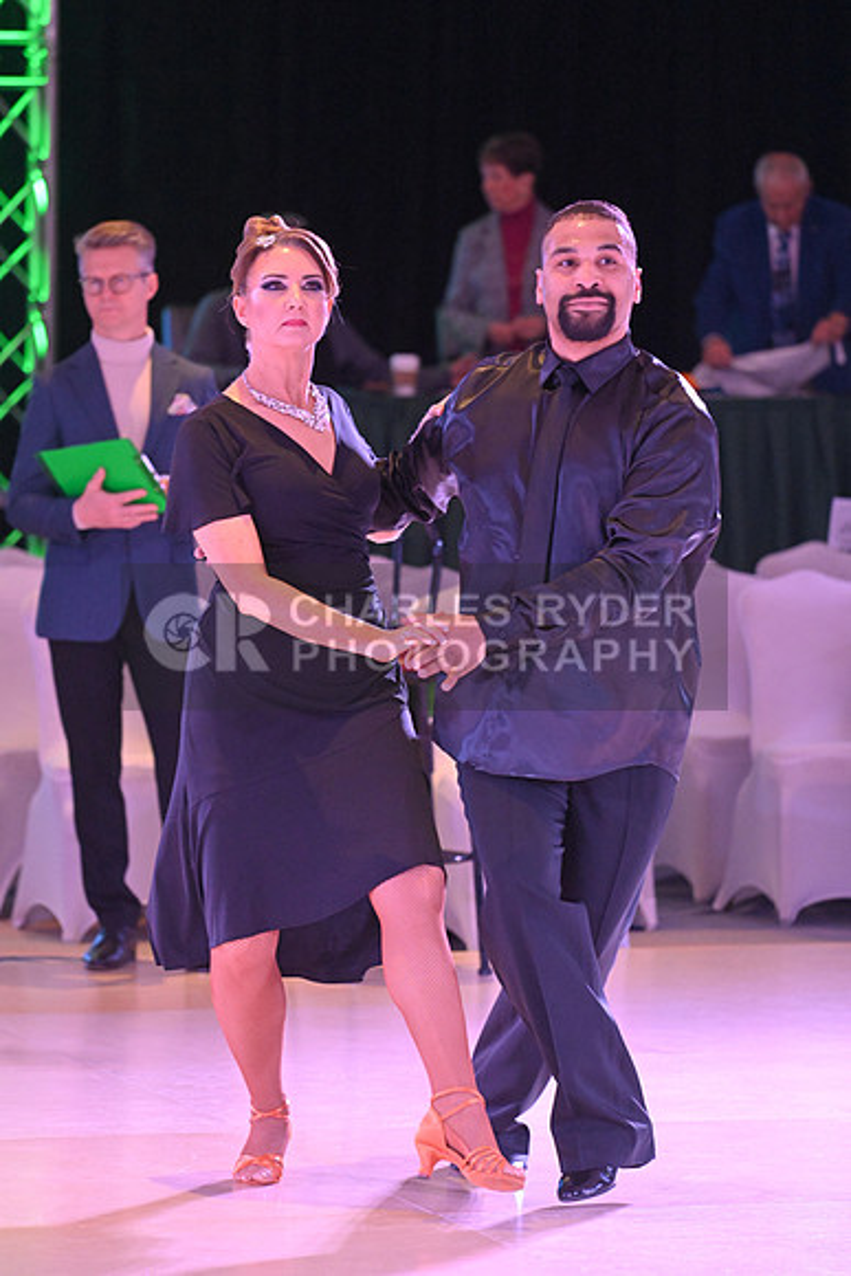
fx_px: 6555
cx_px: 426
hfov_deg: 7.4
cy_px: 638
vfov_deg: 11.1
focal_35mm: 185
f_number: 5
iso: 5000
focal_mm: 185
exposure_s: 1/400
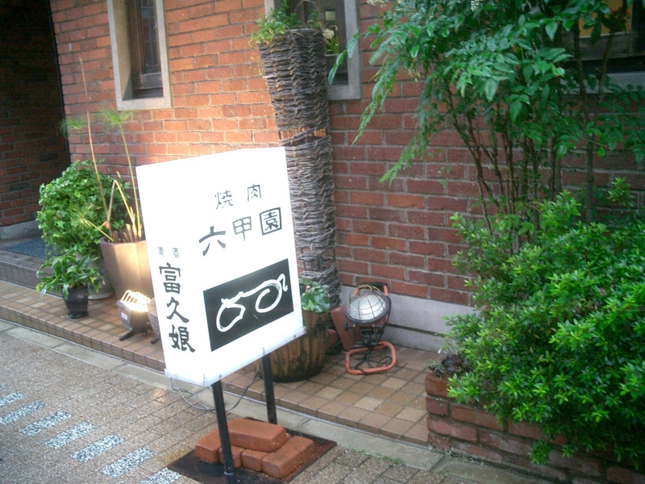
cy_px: 242
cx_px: 322
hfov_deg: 52.6
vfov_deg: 40.7
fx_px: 652
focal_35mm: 35
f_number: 4.2
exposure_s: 1/30
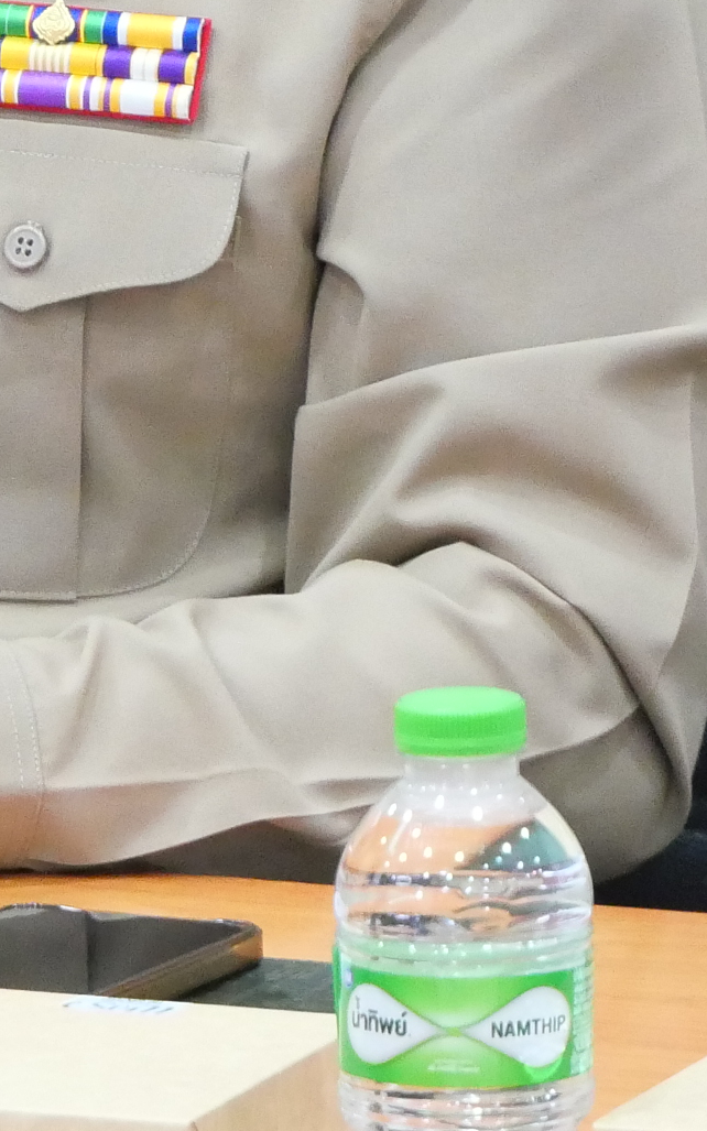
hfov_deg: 2.9
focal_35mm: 457
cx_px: -309
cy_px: -228
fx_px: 14087
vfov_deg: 4.6
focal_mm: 60
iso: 3200
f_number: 5.6
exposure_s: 1/20
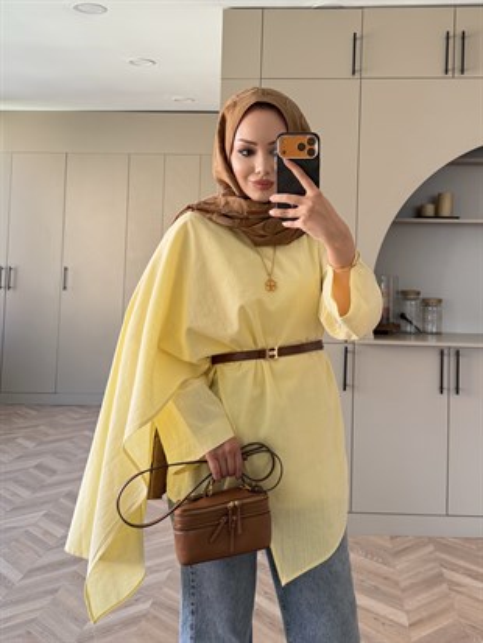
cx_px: 242
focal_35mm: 24
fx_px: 446
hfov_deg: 56.8
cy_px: 322
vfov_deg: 71.6
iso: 100
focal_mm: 6.76
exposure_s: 1/121
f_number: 1.78
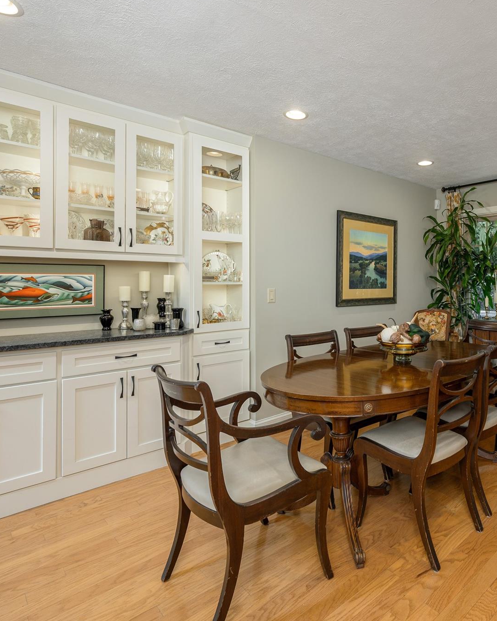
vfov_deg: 80.4
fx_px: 368
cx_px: 382
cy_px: 310
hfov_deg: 63.5
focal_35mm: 20
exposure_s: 1/200
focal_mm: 14
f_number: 7.1
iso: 320
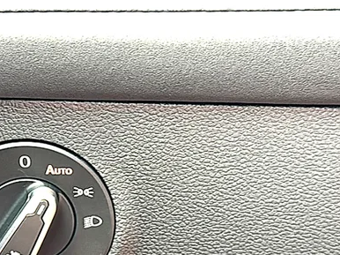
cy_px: 149
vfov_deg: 18.9
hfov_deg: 24.6
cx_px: 65
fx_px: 766
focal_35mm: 78
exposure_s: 1/49
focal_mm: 6.86
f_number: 1.78
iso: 64
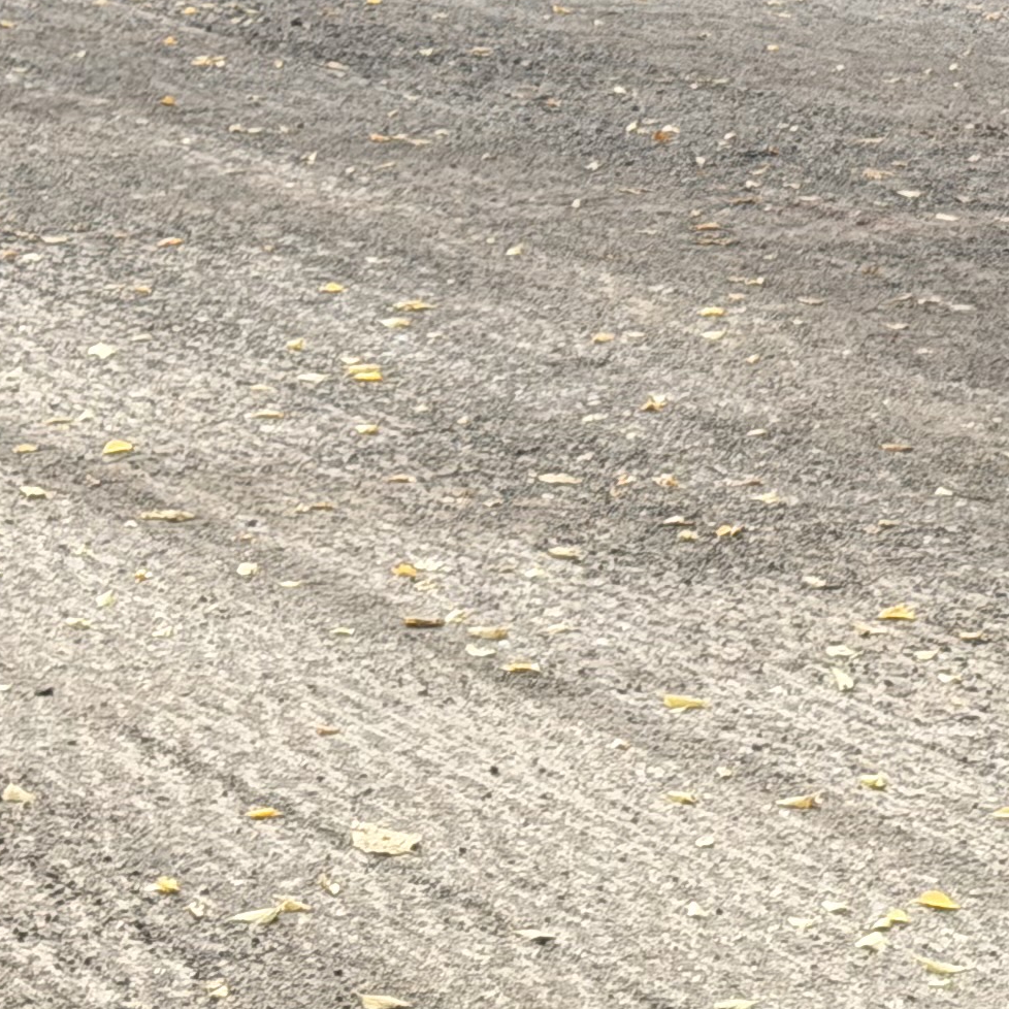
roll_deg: -2.0
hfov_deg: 10.0
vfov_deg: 9.8
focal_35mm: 175
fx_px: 5771
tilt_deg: -3.8
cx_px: 845
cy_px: -298
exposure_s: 1/1543
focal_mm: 6.76
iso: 64
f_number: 1.78
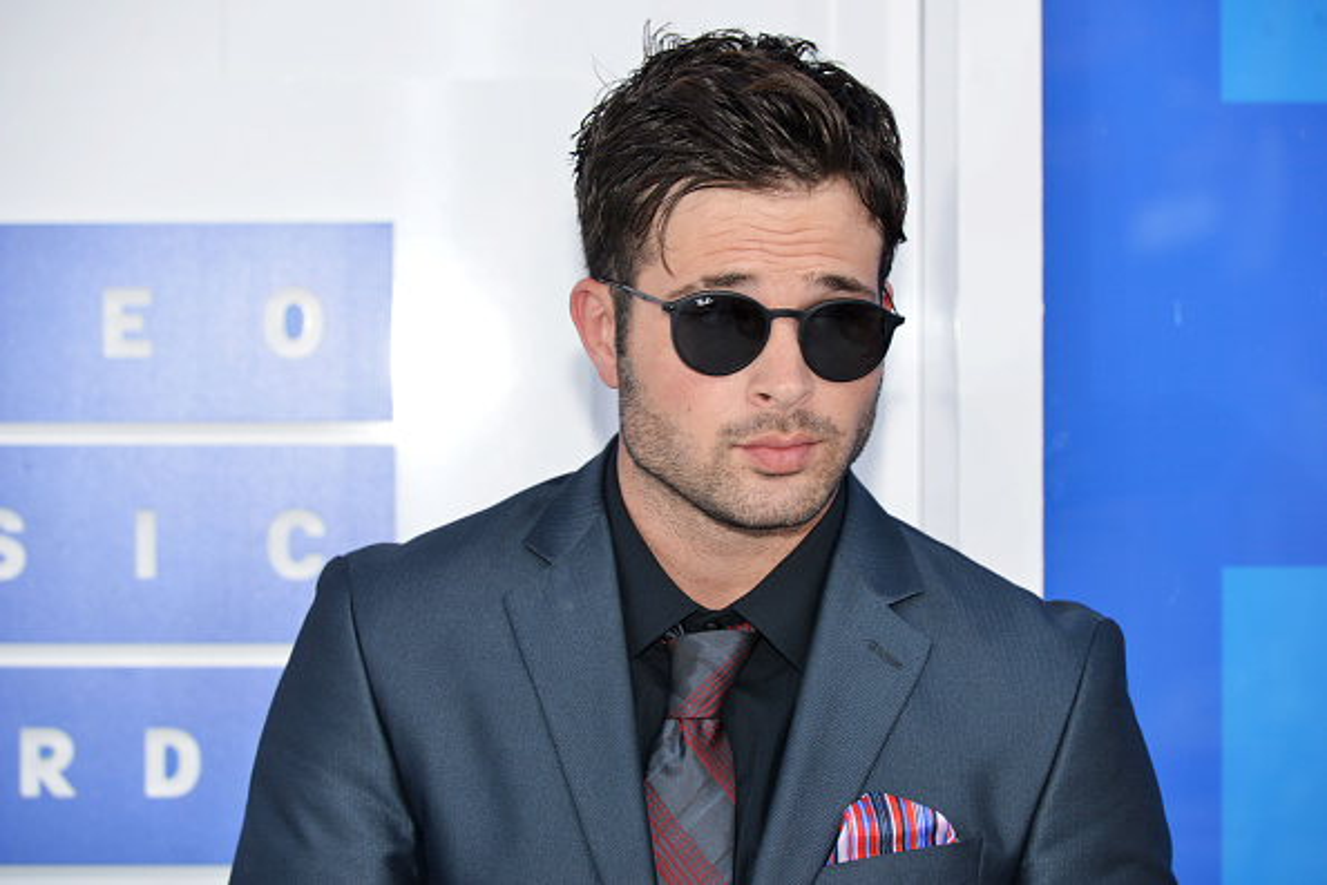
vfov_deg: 9.5
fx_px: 5344
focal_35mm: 145
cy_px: 442
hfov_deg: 14.2
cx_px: 664
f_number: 5
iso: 320
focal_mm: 145
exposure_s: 1/100
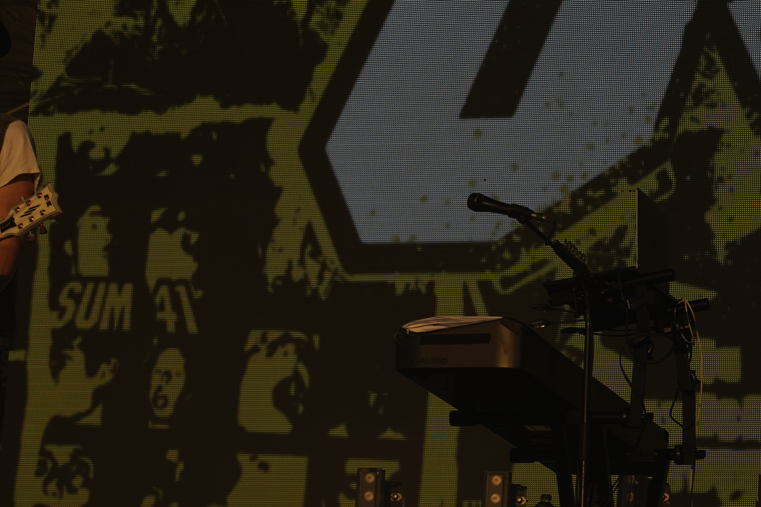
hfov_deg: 10.5
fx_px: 4122
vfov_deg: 7.0
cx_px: 256
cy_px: 235
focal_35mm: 195
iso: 100
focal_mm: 105
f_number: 8
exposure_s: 1/800
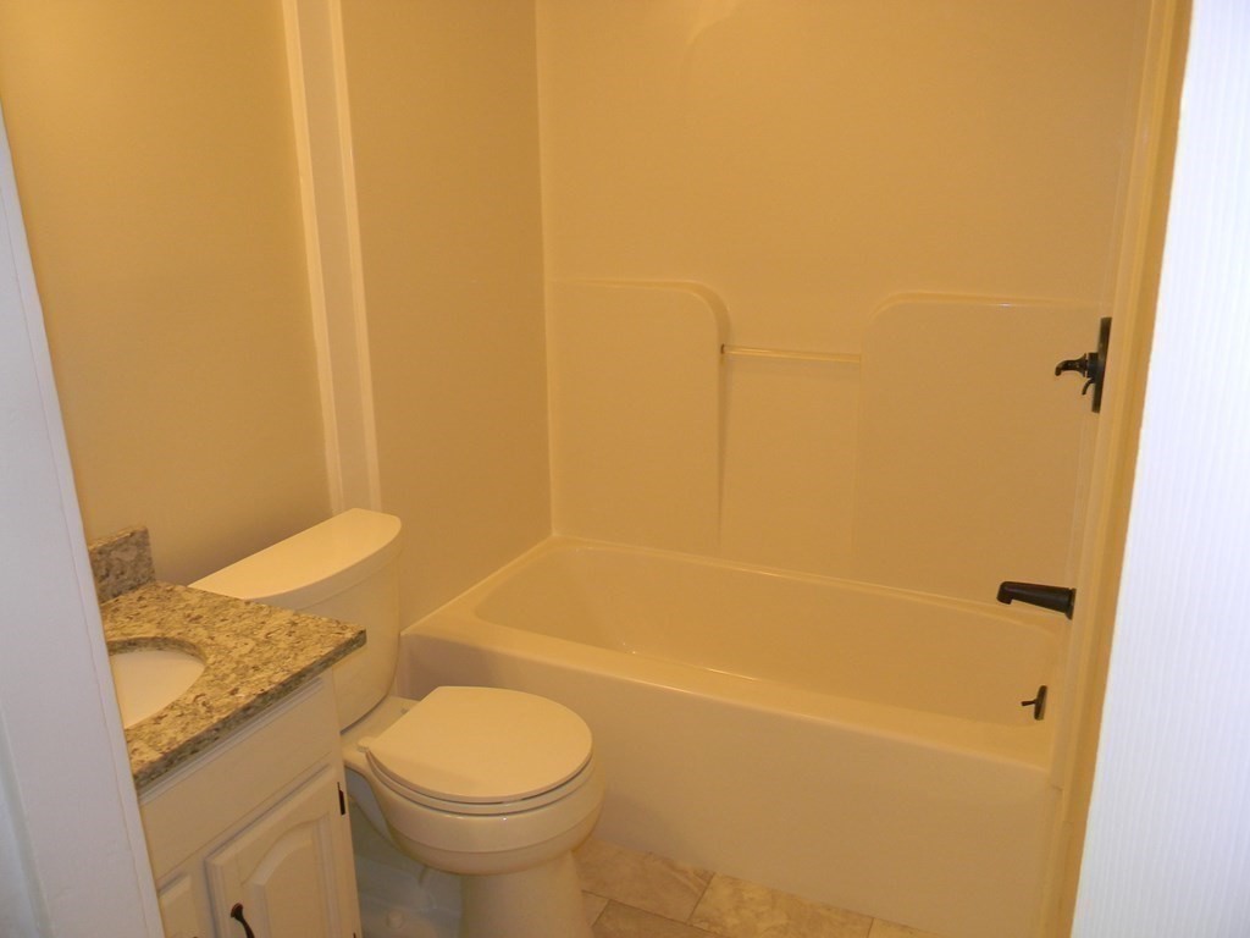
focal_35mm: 28
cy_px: 469
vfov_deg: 49.7
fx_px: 1011
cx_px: 625
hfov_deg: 63.4
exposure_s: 1/34.5
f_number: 3.5
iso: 200
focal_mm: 5
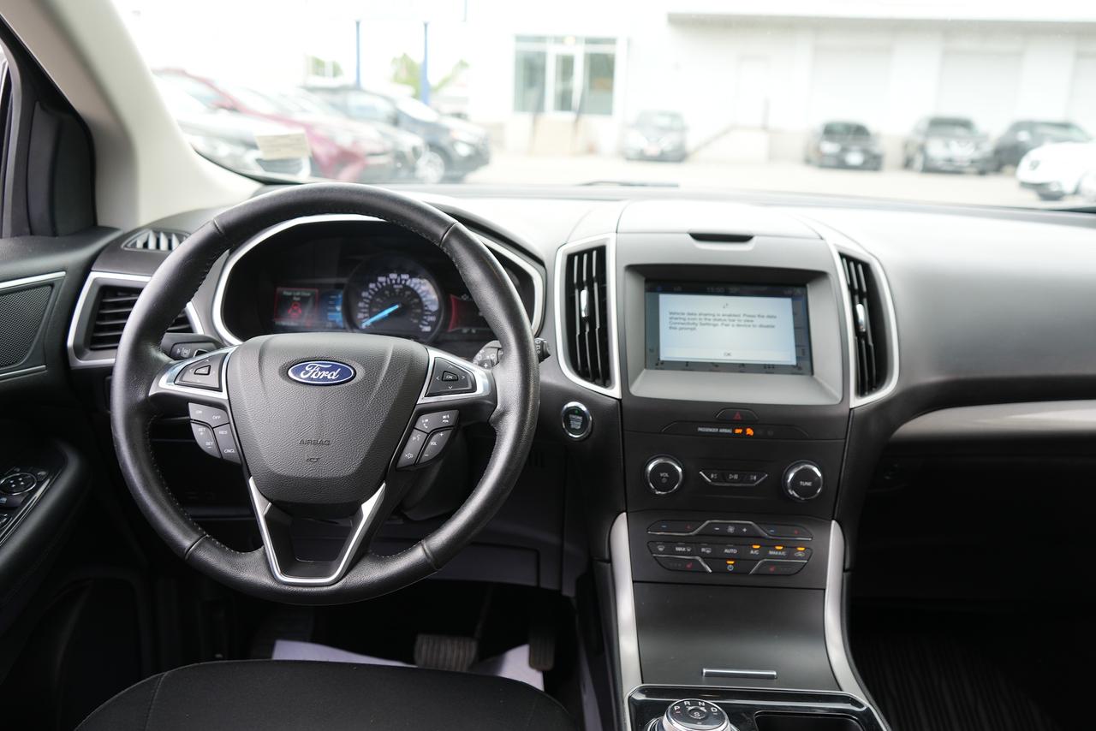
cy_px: 366
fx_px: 853
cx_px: 548
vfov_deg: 46.4
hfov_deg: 65.5
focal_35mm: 28
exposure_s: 1/60
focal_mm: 28
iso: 125
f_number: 4
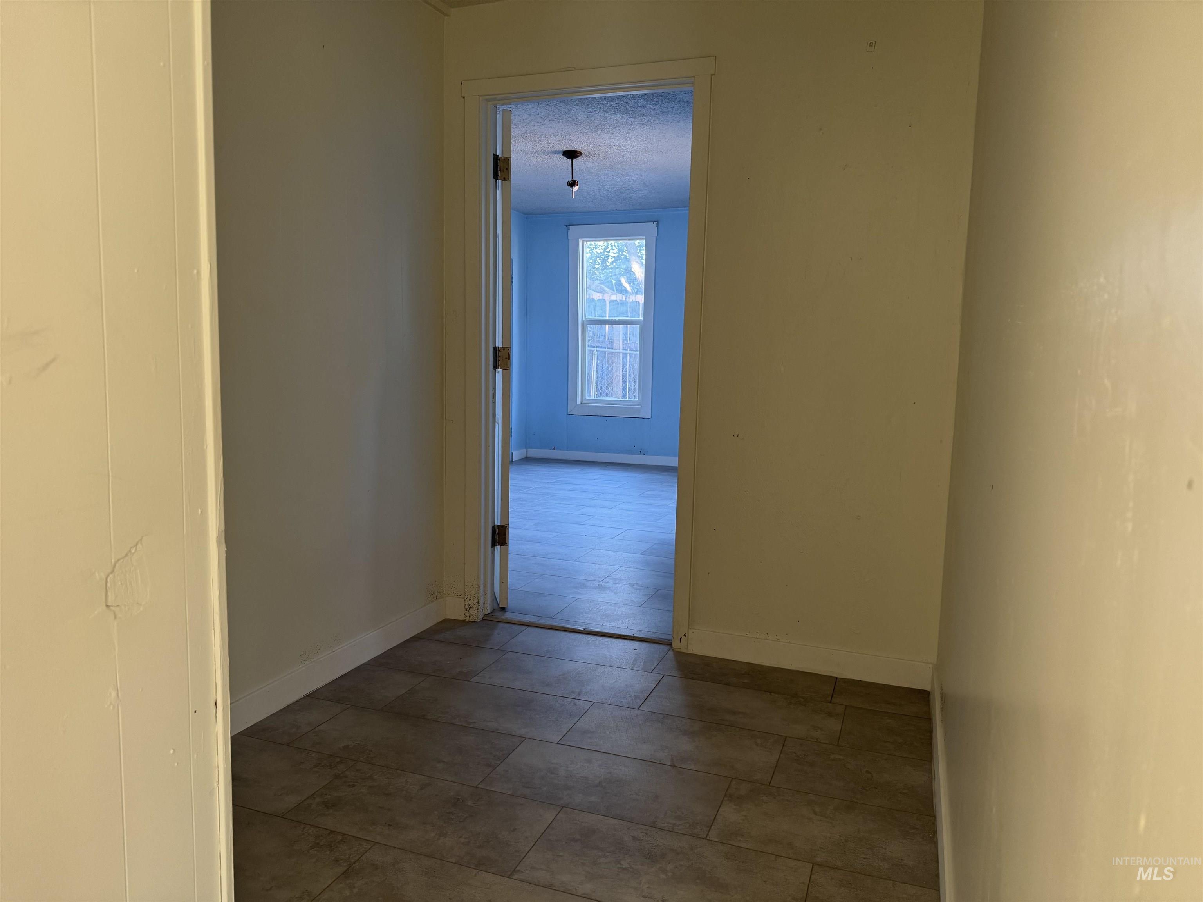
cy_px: 451
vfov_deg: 56.8
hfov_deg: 71.6
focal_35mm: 24
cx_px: 602
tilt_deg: -6.0
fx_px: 834
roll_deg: -2.0
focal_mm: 6.76
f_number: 1.78
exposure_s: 1/79
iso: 200
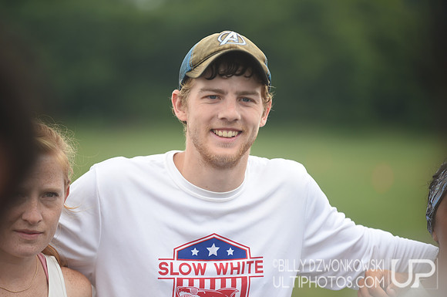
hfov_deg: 10.3
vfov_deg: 6.8
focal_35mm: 200
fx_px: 2480
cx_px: 224
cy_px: 148
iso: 320
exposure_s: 1/1000
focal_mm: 200
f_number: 2.8
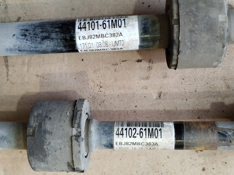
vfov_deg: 30.3
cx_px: 117
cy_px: 88
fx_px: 324
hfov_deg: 39.7
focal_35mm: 48
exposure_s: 1/33
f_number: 1.7
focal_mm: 5.31
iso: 640
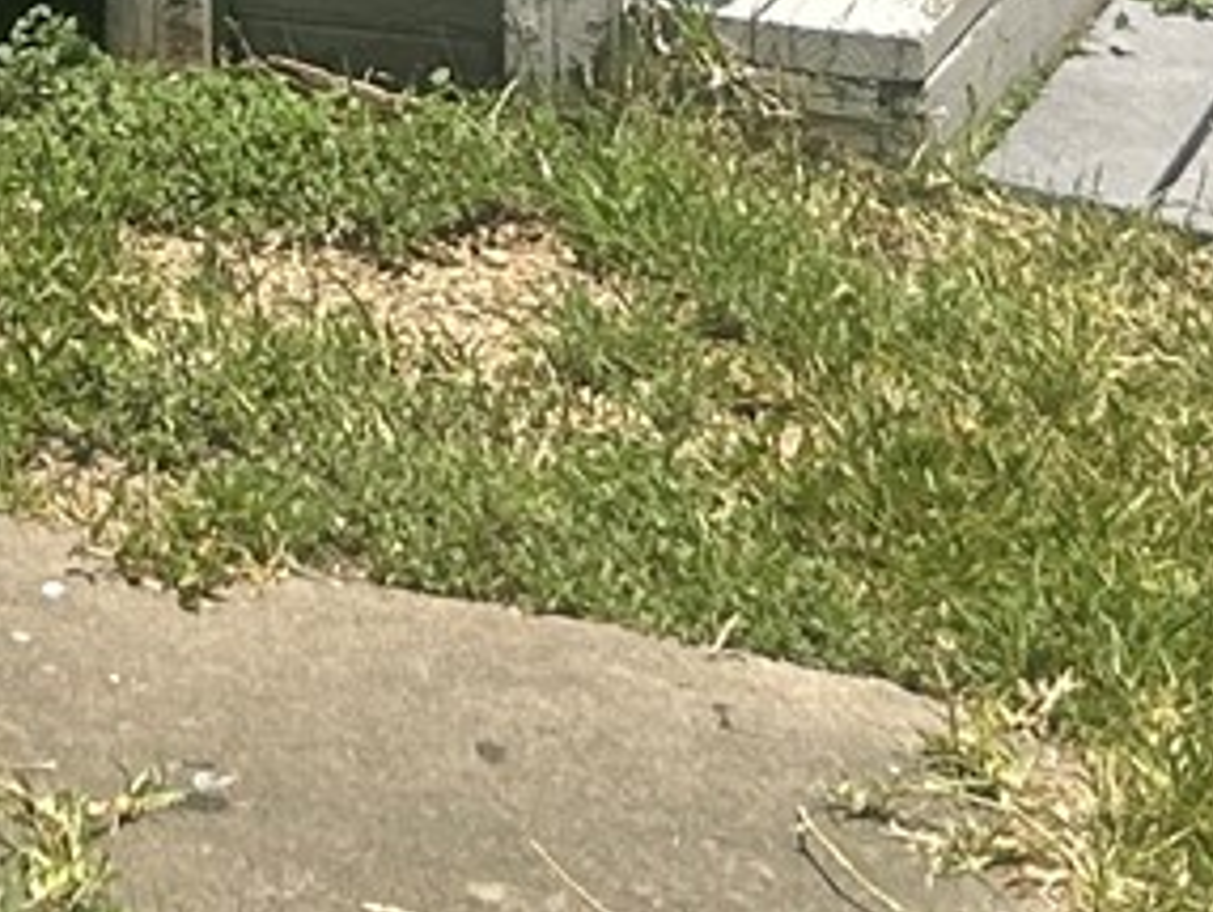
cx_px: -297
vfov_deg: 7.4
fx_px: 6523
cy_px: -1387
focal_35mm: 186
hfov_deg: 10.4
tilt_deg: -1.0
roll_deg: +0.2
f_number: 1.5
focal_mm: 5.7
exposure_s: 1/3704
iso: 50
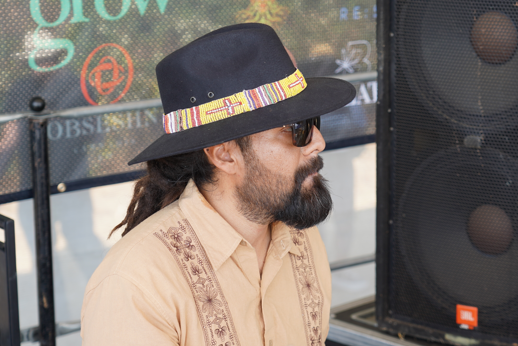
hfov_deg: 19.8
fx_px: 1482
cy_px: 178
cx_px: 310
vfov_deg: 13.3
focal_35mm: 103
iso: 160
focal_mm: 68
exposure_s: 1/160
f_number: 4.5
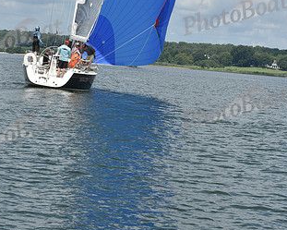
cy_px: -23
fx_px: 1190
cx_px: 135
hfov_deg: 13.8
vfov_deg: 10.9
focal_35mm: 140
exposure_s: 1/800
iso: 320
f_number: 11
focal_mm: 80
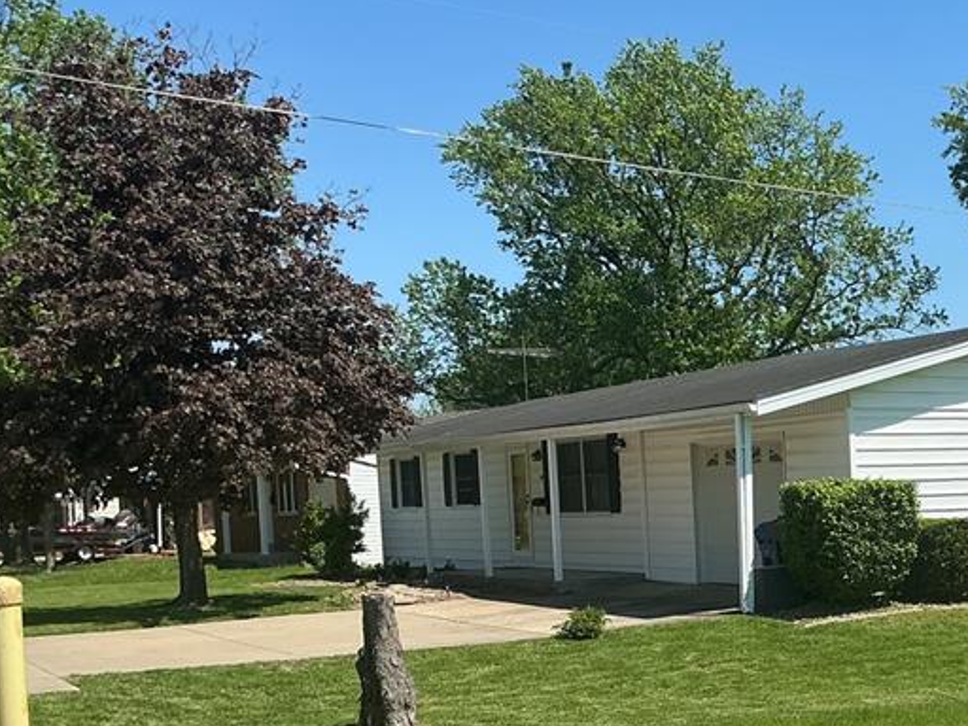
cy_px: 597
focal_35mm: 58
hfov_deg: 31.4
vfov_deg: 24.8
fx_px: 1622
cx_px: 898
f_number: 1.8
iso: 25
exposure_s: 1/1730
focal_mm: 3
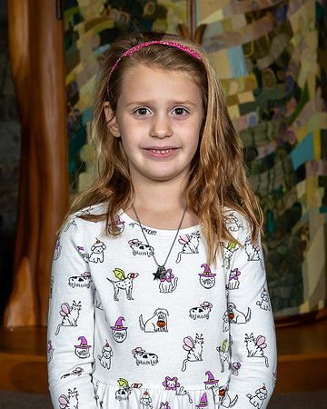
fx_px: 1102
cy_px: 204
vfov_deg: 21.0
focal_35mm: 91
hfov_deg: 16.8
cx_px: 223
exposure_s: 1/200
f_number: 7.1
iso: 640
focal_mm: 42
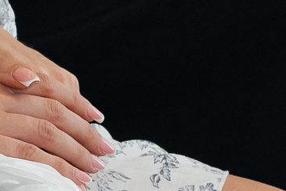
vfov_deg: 2.4
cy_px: -343
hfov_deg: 3.6
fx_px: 4444
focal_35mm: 559
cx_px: -477
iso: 800
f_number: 5.6
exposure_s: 1/200
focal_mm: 75
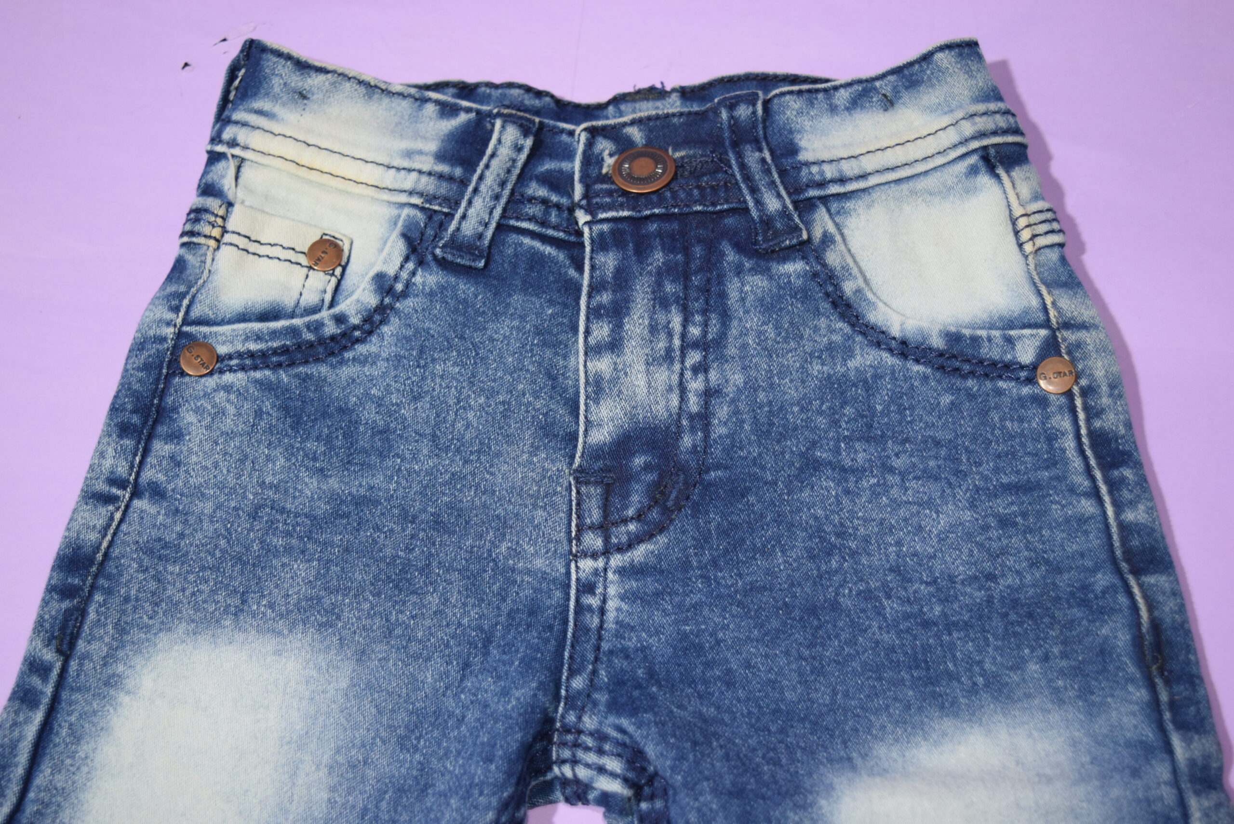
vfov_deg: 29.0
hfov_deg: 42.3
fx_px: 1594
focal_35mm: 46
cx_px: 617
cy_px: 412
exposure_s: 1/125
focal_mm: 31
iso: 800
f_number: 5
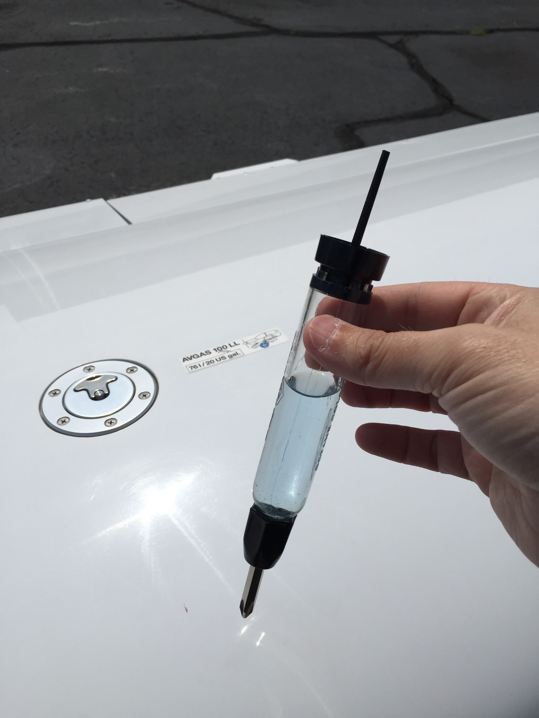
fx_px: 602
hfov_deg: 48.2
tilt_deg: -39.6
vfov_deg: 61.7
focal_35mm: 29
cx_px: 270
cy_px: 359
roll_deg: -3.1
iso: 32
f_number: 2.2
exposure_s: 1/7937
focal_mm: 4.15
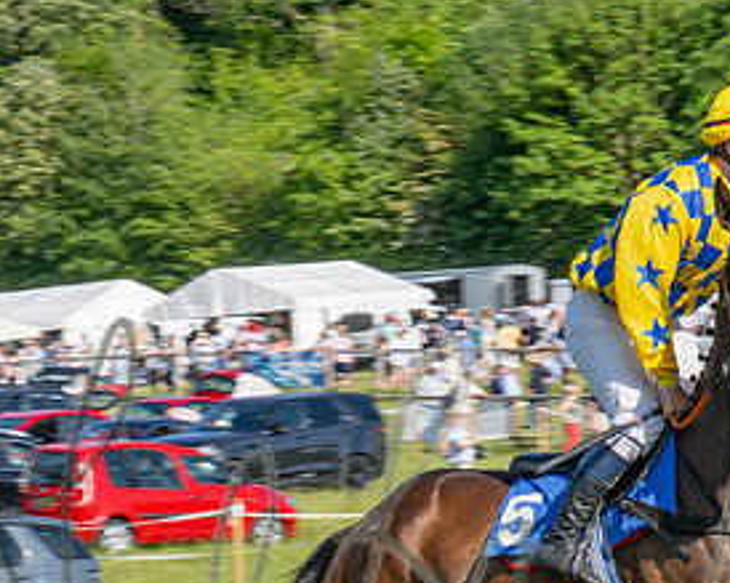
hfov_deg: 6.7
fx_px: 6198
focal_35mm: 287
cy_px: 522
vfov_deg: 5.4
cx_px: 403
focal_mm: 70
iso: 100
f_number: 16
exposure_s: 1/160
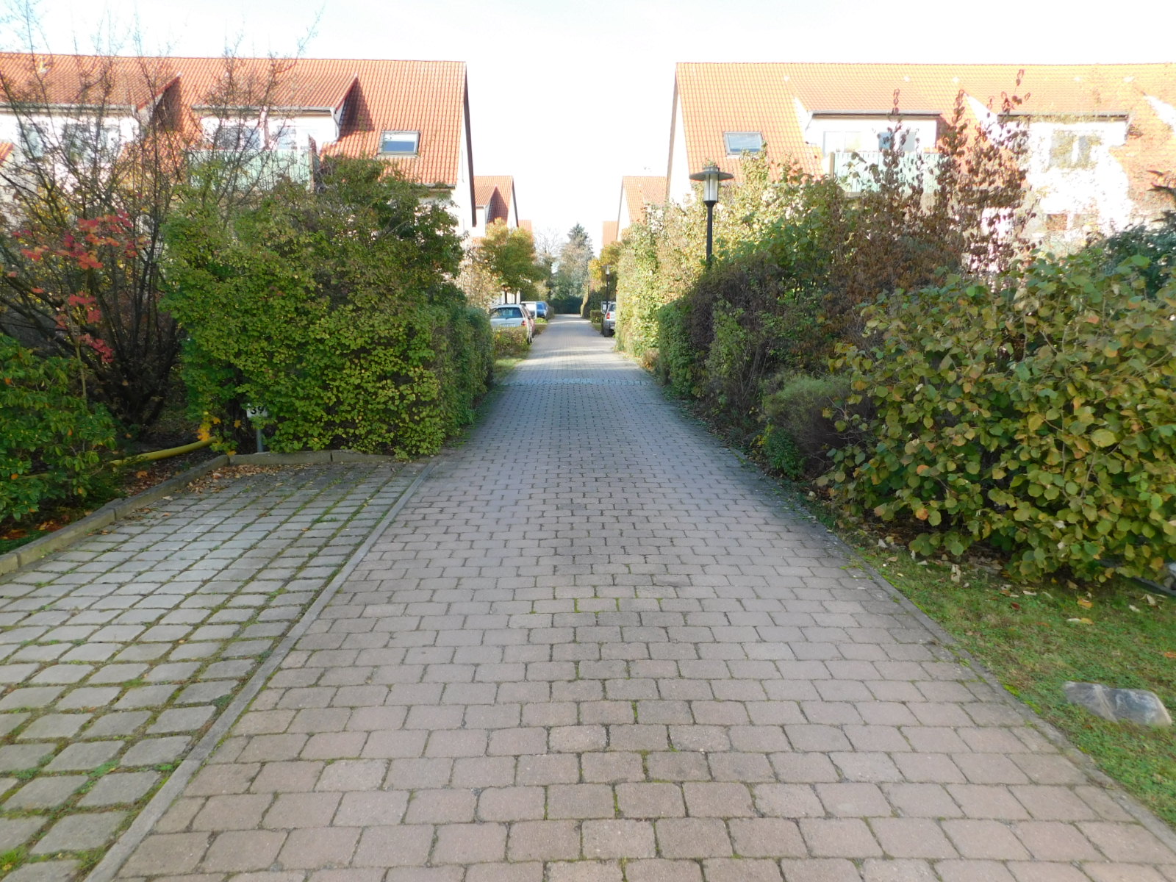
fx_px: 781
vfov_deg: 58.9
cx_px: 588
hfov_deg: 73.9
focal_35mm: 23
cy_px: 441
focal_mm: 4
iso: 125
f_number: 3
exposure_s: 1/320
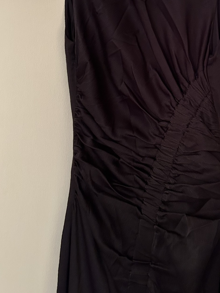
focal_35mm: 42
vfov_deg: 43.4
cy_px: 76
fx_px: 356
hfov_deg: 33.4
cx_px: 175
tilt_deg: +1.6
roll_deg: -2.3
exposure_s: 1/33
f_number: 1.5
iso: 400
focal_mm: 5.7
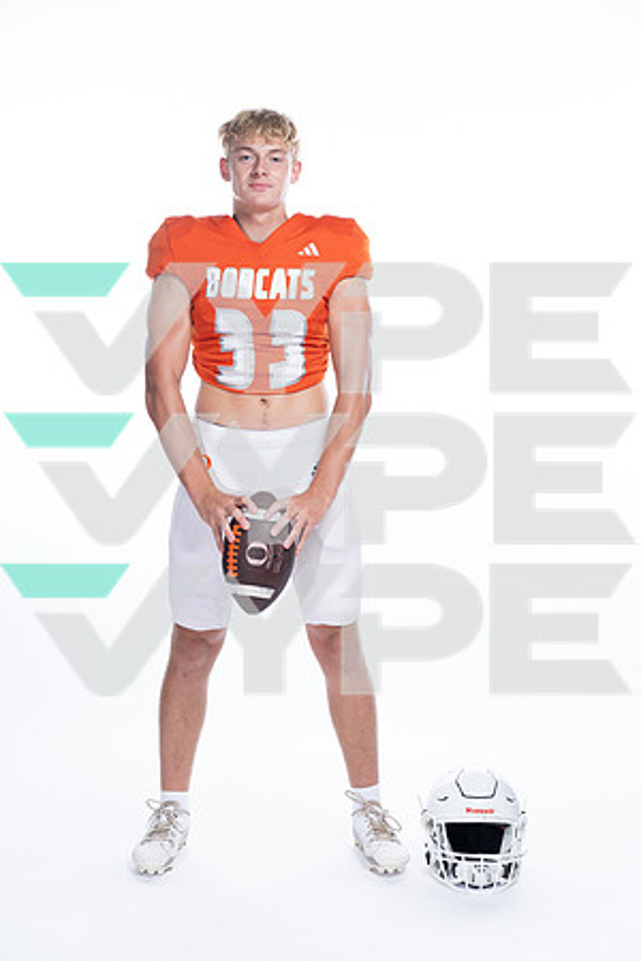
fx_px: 1629
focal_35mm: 61
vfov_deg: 32.9
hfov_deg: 22.3
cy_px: 480
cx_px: 320
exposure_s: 1/250
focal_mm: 61
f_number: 5.6
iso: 400
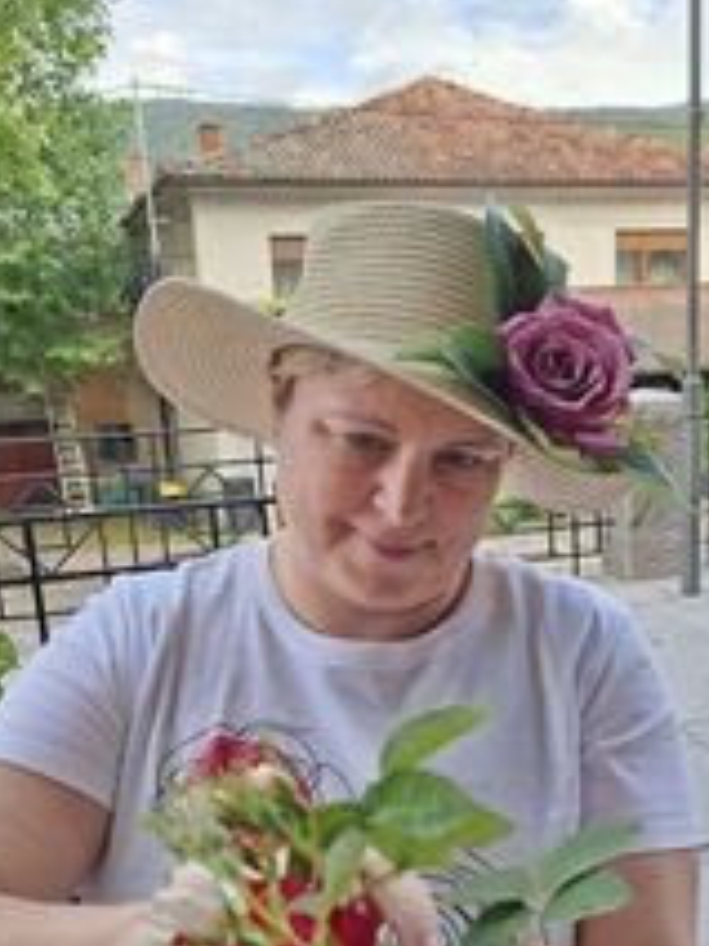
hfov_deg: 36.2
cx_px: 504
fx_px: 1065
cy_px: 580
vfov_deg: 47.5
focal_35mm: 39
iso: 50
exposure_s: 1/245
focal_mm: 5.54
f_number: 1.8
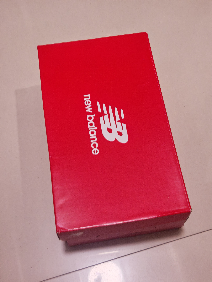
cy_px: 141
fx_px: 392
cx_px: 106
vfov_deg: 39.7
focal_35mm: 48
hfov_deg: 30.3
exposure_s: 1/25
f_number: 1.9
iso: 640
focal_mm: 6.67
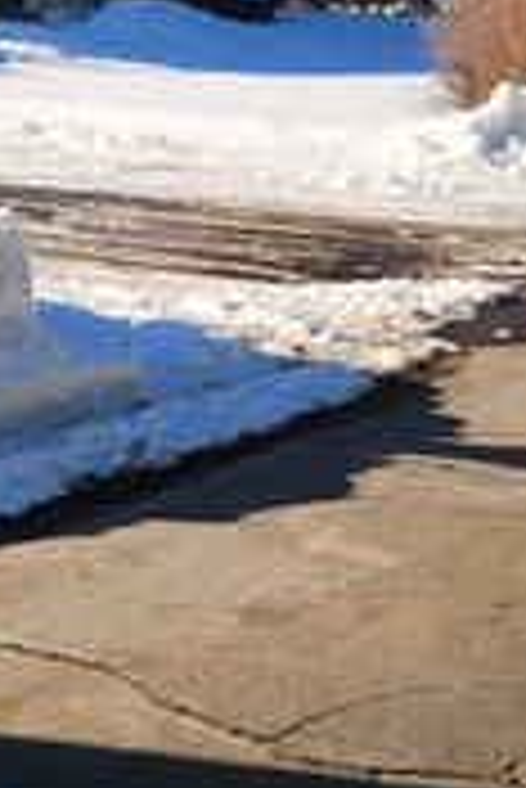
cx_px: 67
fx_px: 1990
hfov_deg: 14.9
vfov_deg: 22.3
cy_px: 304
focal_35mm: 91
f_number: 1.8
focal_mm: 5.4
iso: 20
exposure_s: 1/1332
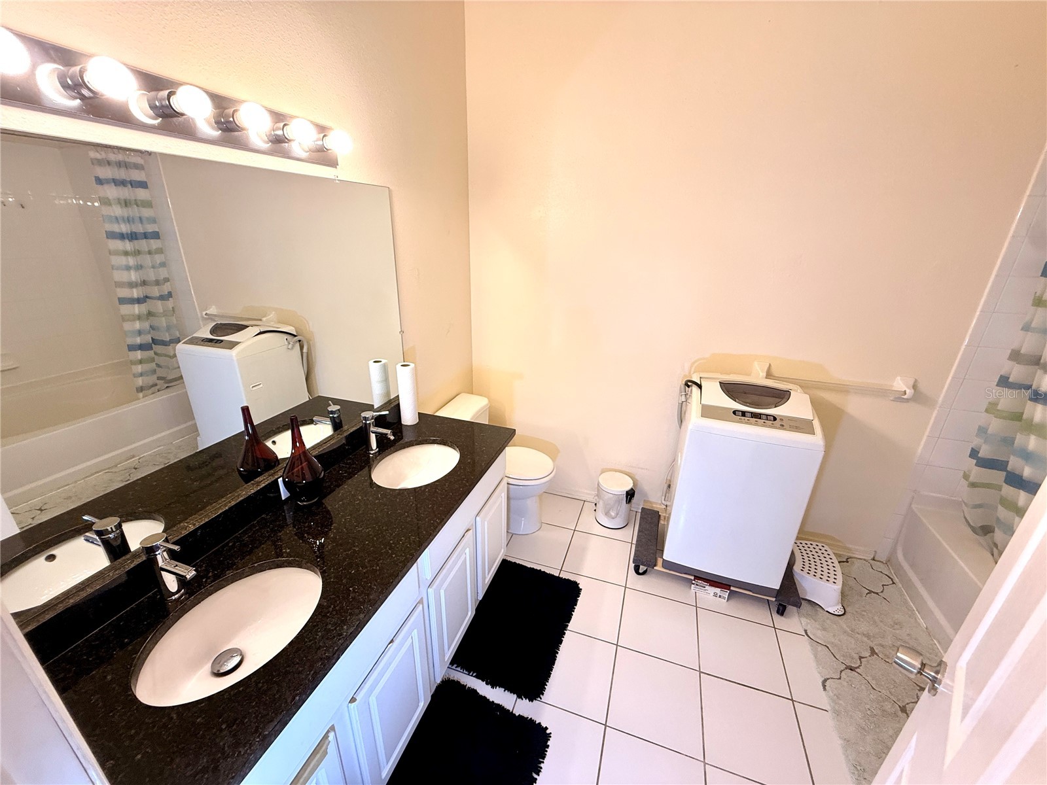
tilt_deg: -19.5
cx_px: 524
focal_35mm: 14
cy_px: 392
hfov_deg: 102.1
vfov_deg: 85.7
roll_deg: -1.0
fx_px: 423
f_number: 2.2
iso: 125
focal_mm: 2.22
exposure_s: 1/99
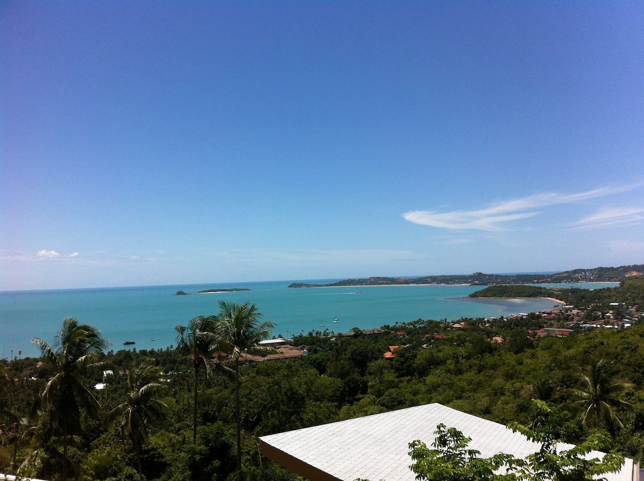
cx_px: 322
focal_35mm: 35
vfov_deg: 40.6
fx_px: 650
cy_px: 240
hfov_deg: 52.7
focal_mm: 3.85
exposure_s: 1/2320
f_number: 2.8
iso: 80
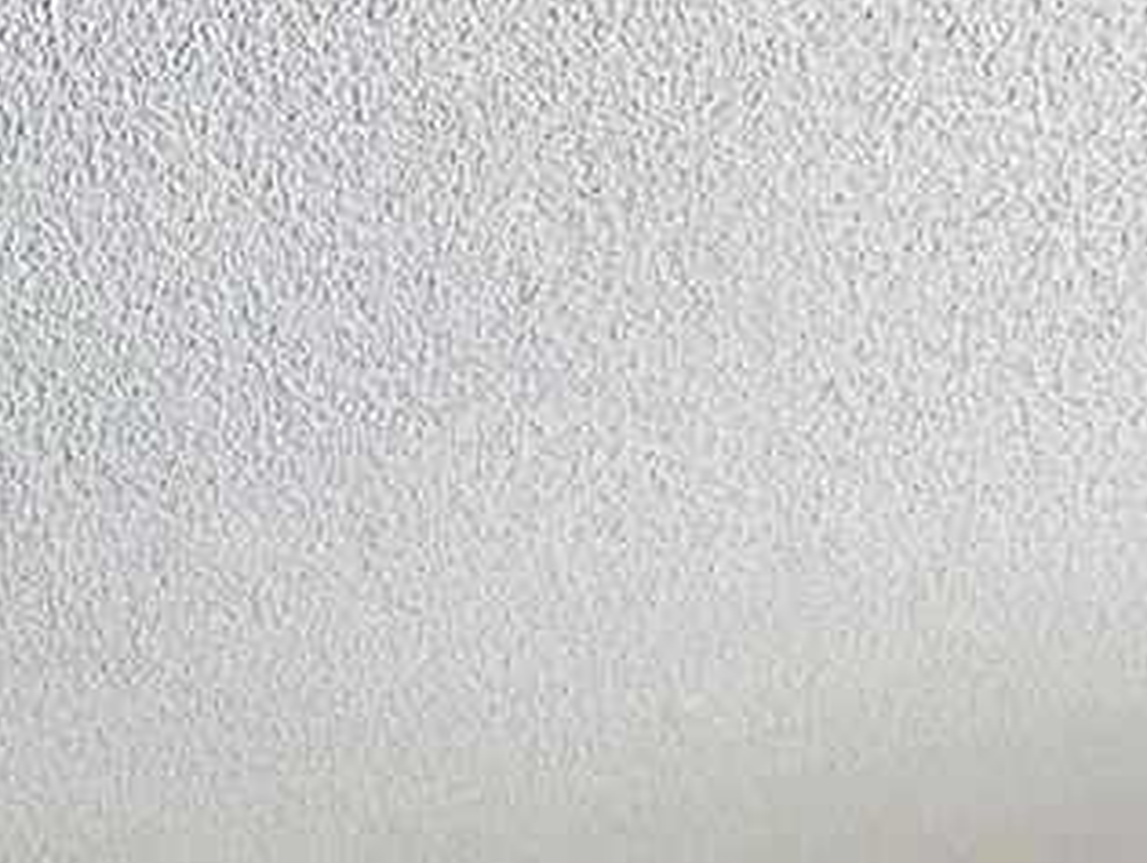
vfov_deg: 14.9
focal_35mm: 71
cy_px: 1941
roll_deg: -0.6
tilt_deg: -7.4
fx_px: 2355
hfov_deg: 22.3
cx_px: -597
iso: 125
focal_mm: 2.22
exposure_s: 1/120
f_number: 2.2
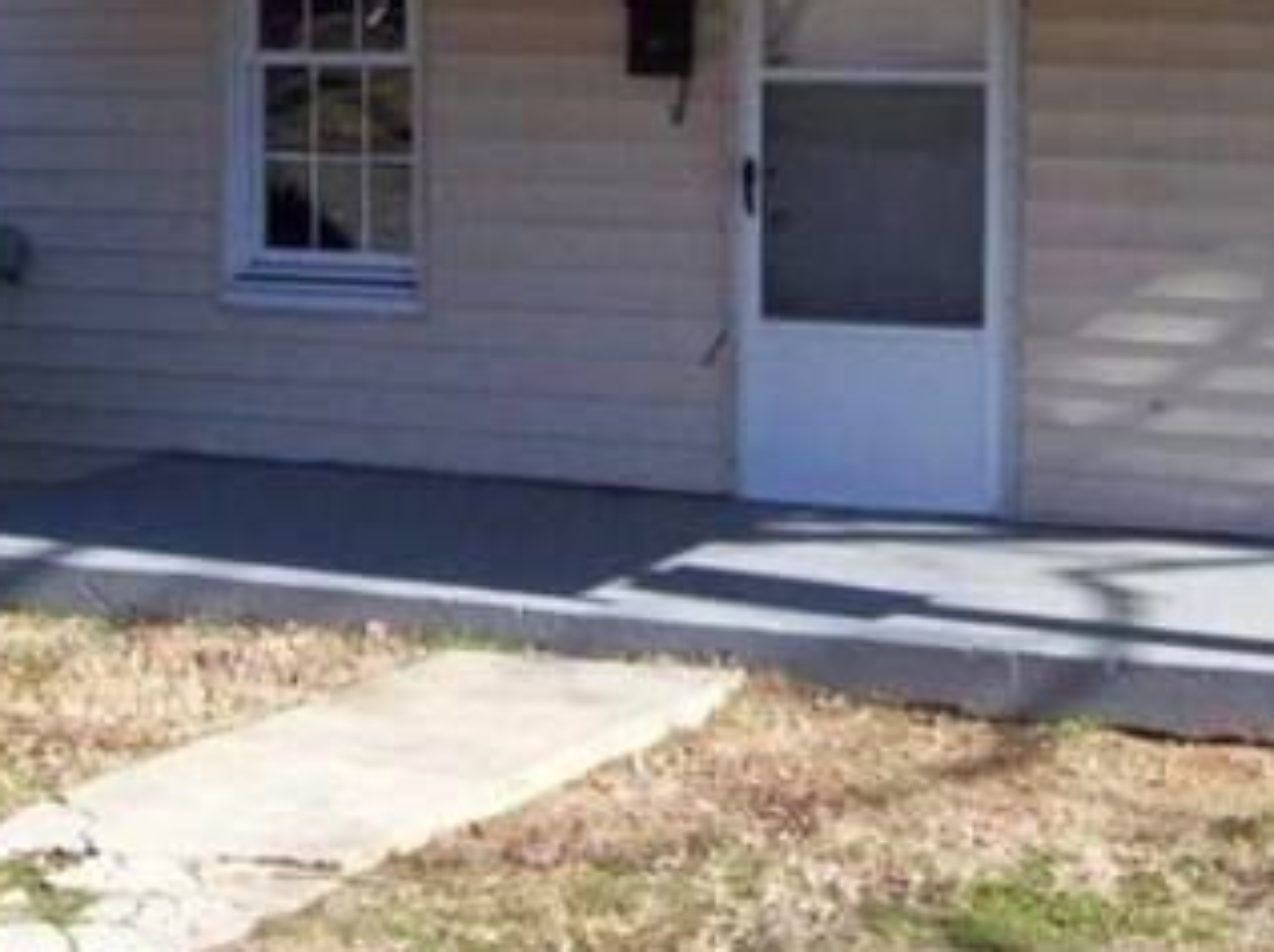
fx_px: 4044
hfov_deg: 17.9
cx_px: 651
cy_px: -24
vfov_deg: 13.2
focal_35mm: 110
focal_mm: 5.6
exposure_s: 1/261
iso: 80
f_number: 5.1
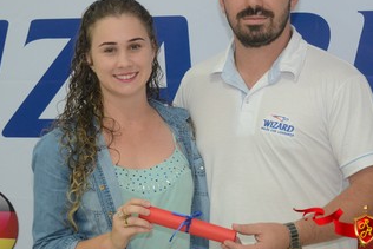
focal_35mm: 111
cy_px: 105
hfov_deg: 18.4
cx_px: 189
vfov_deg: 12.4
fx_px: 1151
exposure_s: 1/80
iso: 1600
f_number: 5
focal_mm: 52
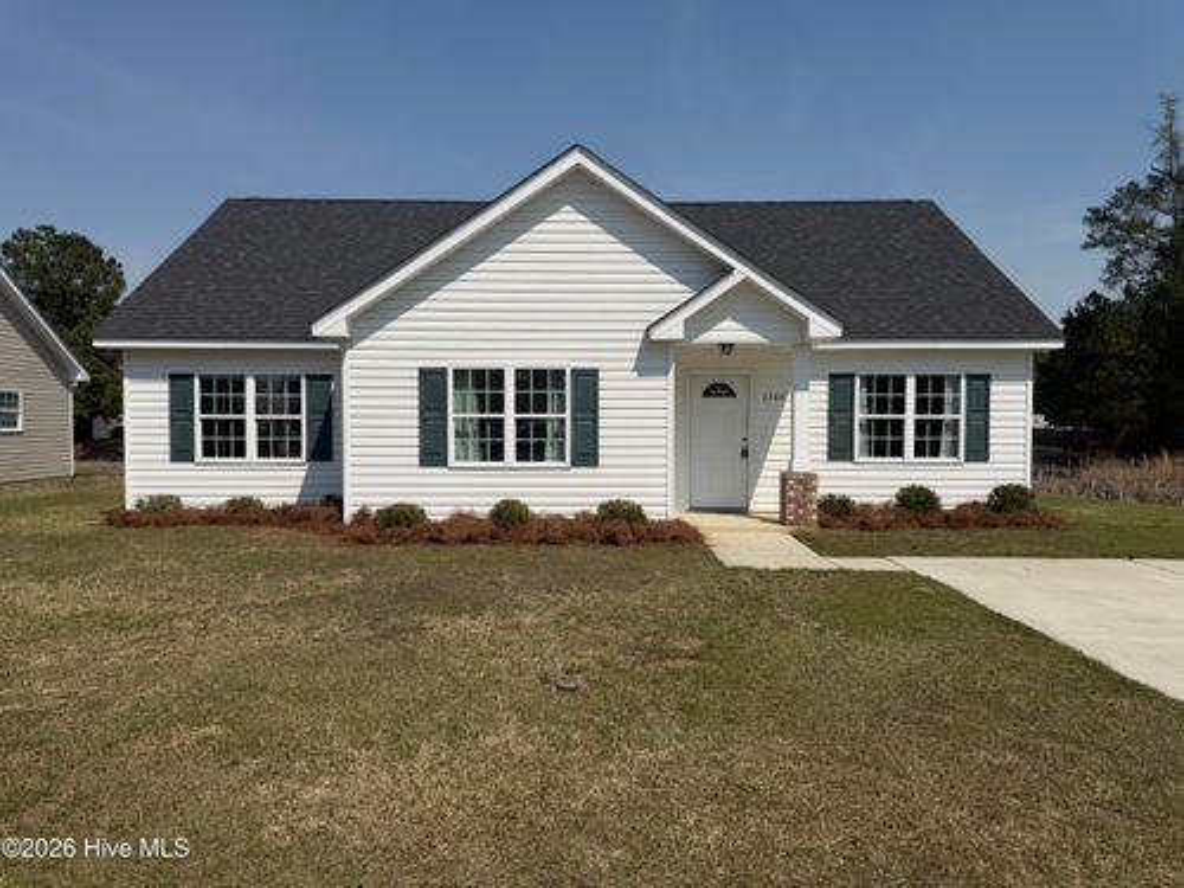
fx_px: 821
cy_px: 444
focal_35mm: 24
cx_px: 592
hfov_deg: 71.6
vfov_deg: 56.8
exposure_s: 1/11905
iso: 80
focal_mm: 6.76
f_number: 1.78
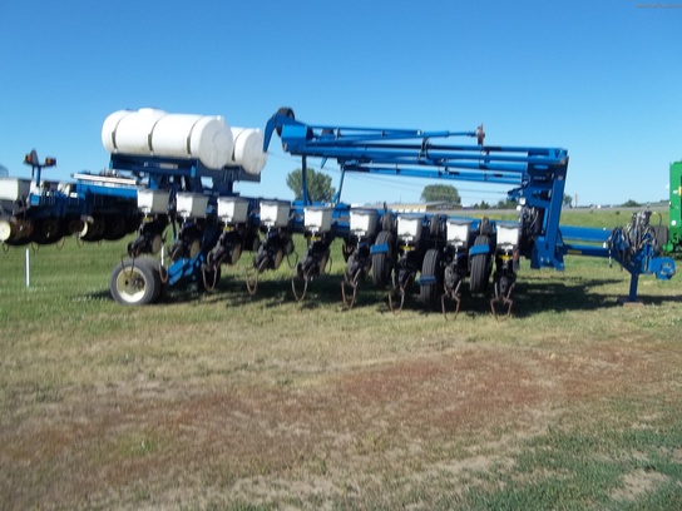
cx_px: 341
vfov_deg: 44.2
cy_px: 256
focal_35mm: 32
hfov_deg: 56.8
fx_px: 630
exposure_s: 1/125
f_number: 8.8
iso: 64
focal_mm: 5.7
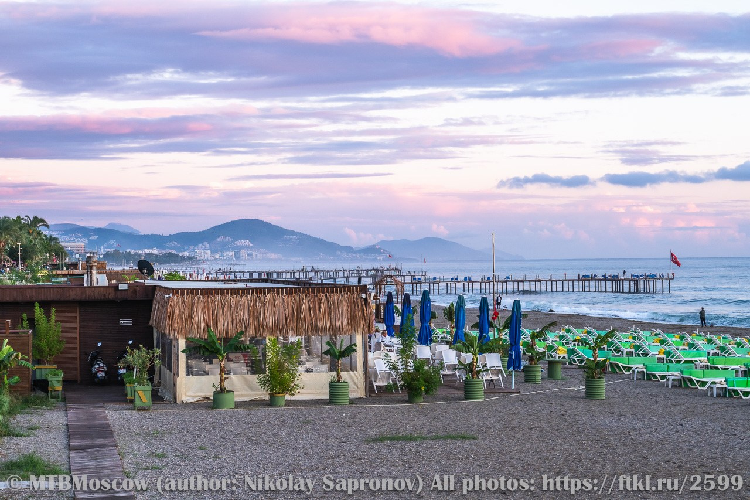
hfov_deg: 28.8
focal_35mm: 70
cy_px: 250
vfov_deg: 19.5
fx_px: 1458
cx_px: 375
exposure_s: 1/100
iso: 640
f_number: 8
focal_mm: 70
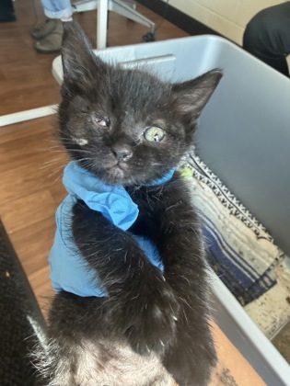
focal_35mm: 24
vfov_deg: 71.6
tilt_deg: -46.9
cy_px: 193
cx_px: 145
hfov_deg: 56.8
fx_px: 268
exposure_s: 1/120
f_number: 2.2
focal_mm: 2.22
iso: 320
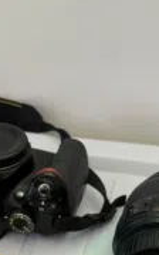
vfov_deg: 32.7
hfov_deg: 22.2
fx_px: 395
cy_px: 256
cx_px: 17
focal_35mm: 57
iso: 100
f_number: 1.78
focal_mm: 6.76
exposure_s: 1/121
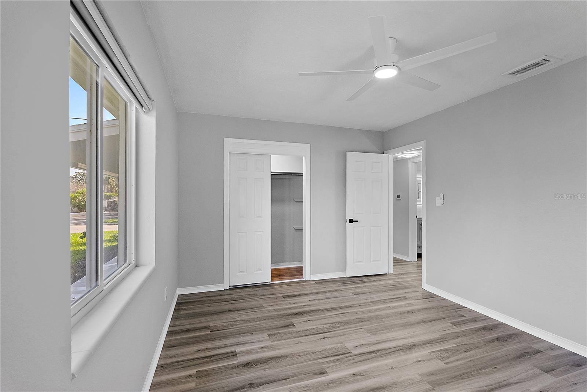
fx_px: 261
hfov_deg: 96.7
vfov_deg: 73.8
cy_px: 196
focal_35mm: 16
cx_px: 294
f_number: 7.1
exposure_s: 1/60
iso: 1600
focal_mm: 16
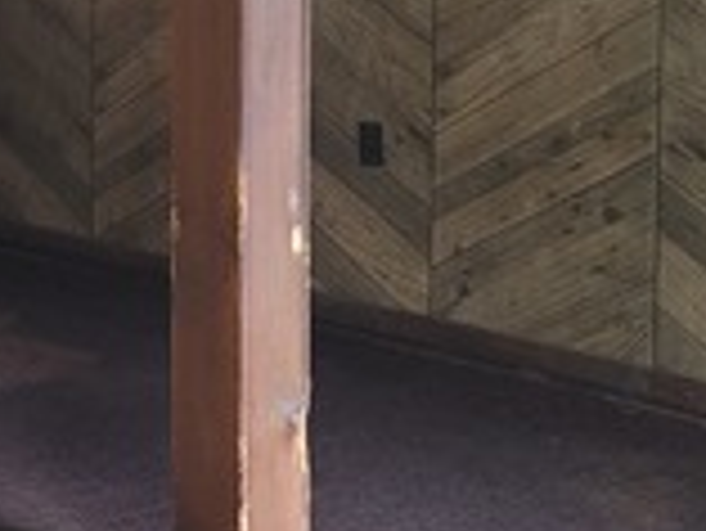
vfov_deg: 14.2
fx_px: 2082
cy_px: -32
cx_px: -180
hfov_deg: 18.1
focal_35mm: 102
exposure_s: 1/30
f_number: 1.8
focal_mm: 7
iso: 640
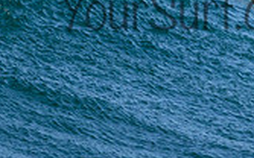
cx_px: 217
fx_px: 19598
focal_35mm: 2834
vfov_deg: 0.5
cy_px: -5
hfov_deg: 0.7
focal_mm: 800
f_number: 11
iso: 1600
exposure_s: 1/2000
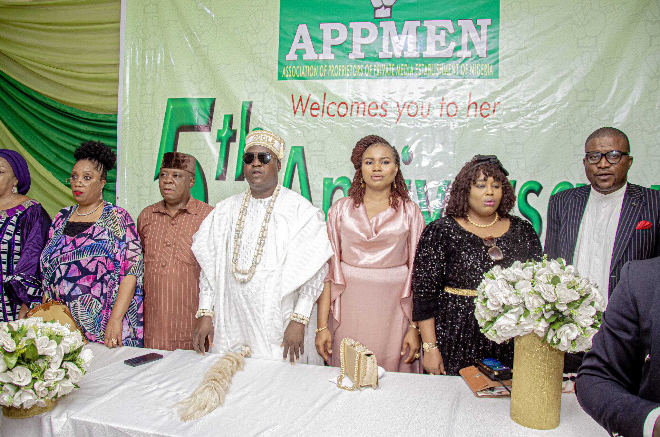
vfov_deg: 25.6
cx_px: 330
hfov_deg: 37.9
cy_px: 218
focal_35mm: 52
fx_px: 960
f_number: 4.5
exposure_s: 1/125
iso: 800
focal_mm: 35
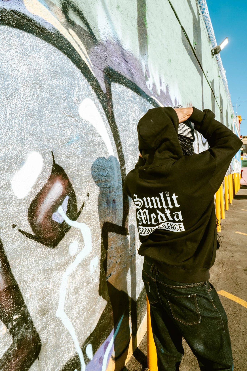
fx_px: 268
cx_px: 124
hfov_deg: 49.5
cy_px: 186
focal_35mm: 26
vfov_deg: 69.4
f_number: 20
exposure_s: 1/200
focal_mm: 26
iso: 400
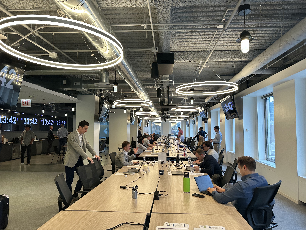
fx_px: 212
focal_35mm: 24
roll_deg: -0.3
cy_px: 115
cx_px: 153
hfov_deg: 71.6
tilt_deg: +1.8
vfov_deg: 56.8
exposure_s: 1/120
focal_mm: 6.86
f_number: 1.78
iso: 160
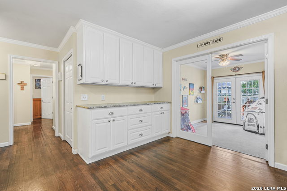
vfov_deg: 77.4
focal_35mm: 15
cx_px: 144
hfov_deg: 100.4
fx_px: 120
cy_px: 96
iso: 125
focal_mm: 10
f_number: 5
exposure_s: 1/3
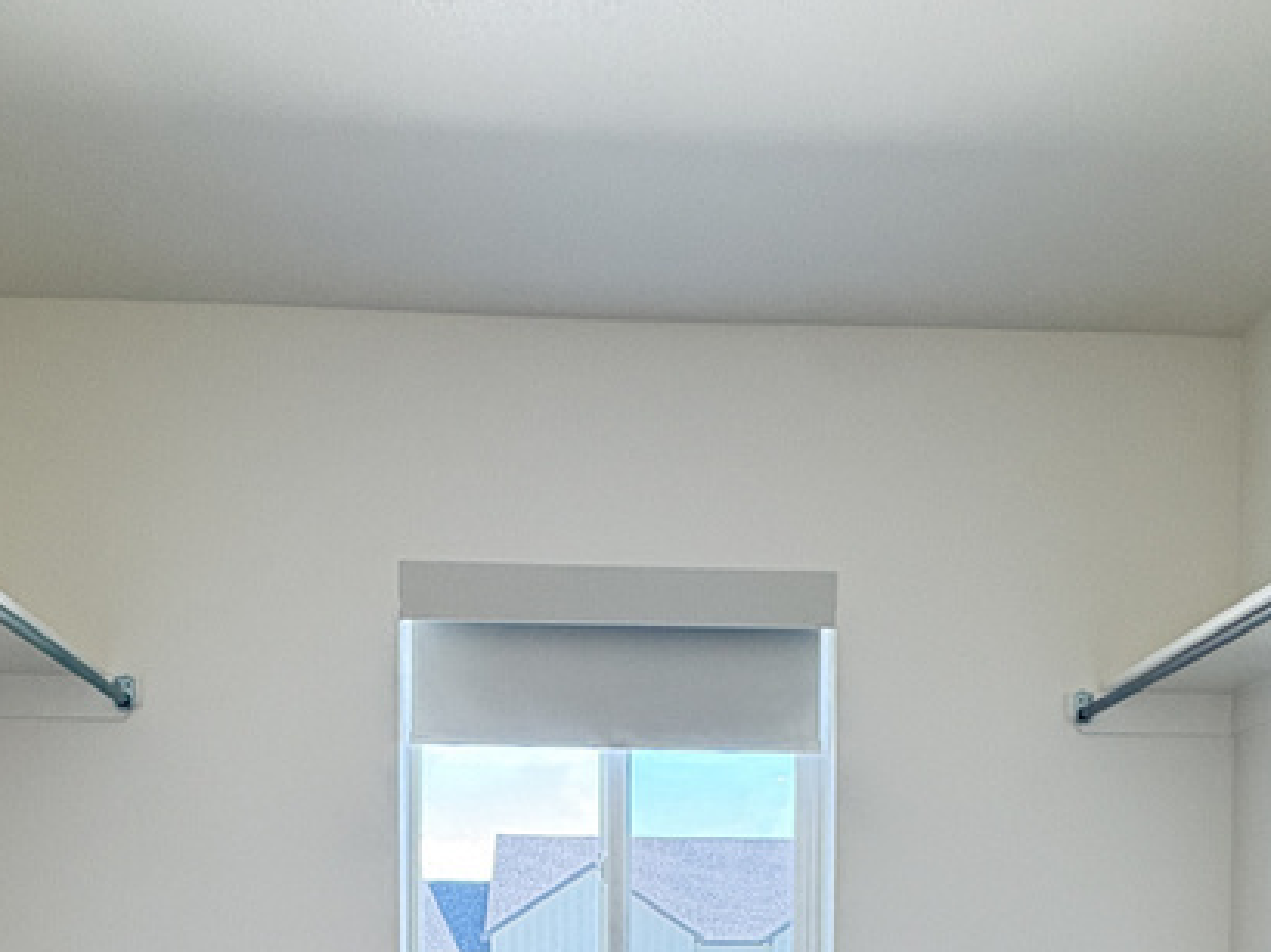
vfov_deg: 34.8
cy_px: 1057
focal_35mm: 35
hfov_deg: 52.7
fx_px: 1284
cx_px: 629
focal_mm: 2.22
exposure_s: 1/120
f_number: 2.2
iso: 250
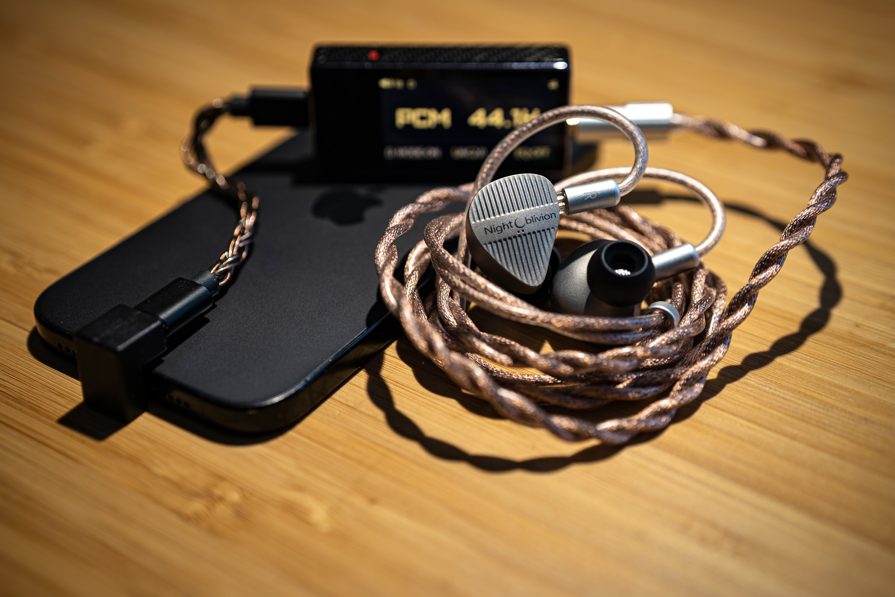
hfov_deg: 39.6
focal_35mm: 50
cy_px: 298
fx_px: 1243
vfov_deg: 27.0
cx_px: 448
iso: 250
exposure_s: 1/60
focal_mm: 50
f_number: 2.8
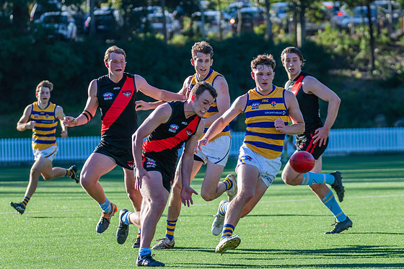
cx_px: 211
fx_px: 3029
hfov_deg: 7.6
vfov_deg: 5.1
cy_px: 125
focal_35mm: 270
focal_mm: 240
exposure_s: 1/1250
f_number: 5.6
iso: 800
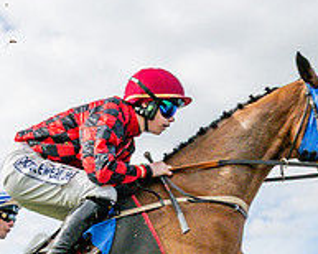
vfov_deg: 12.5
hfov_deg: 16.4
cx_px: 53
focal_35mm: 116
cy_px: 408
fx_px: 1091
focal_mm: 24
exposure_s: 1/1600
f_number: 7.1
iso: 400
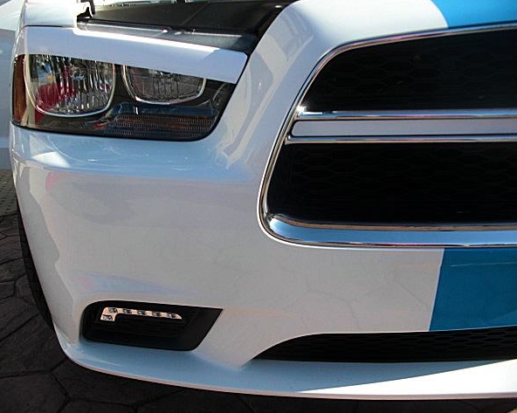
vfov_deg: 39.1
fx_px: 581
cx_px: 240
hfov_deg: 47.9
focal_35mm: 38
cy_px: 207
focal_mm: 6.3
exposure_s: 1/500
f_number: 2.8
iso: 50
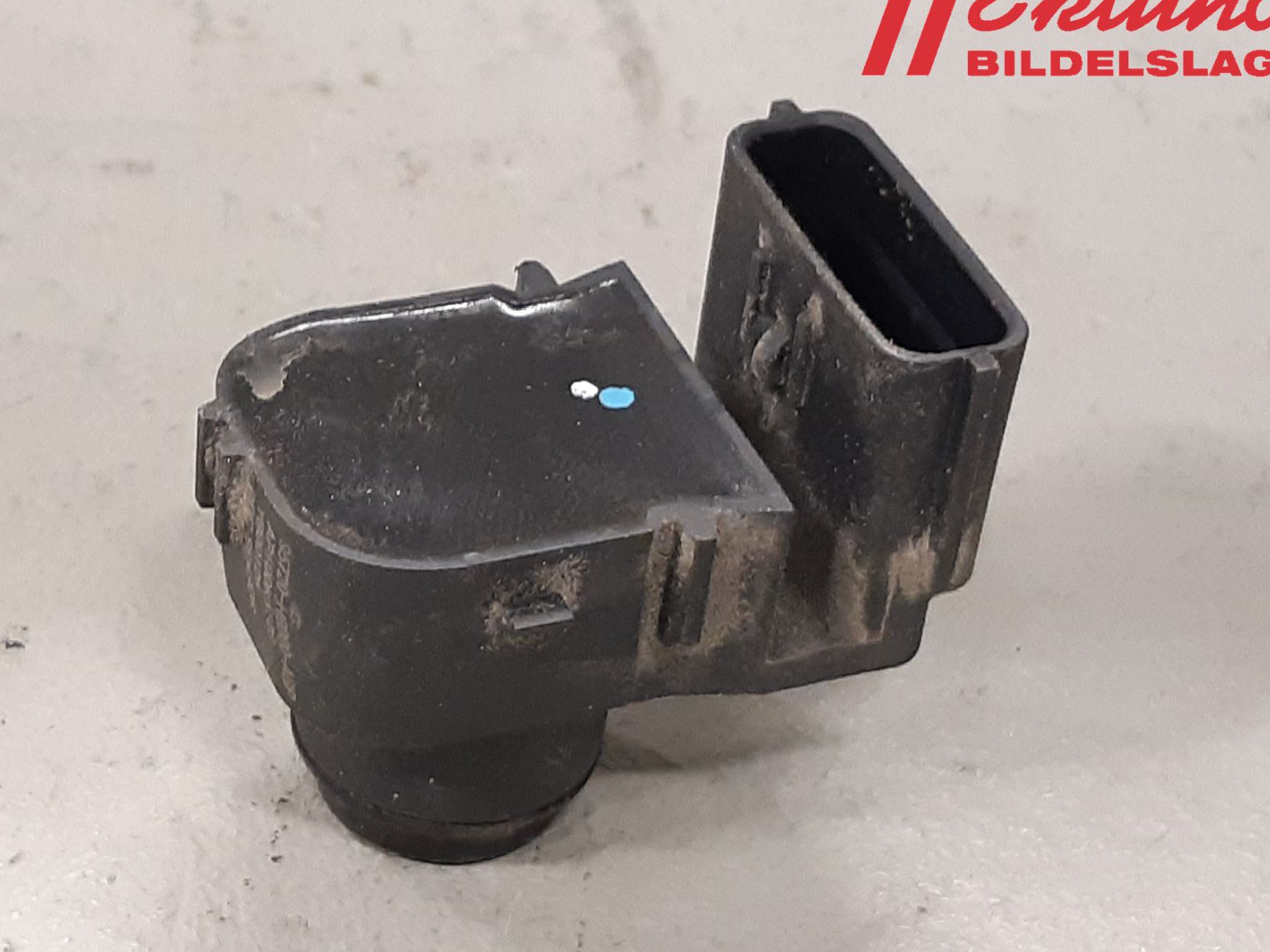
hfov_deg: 55.1
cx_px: 539
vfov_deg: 42.8
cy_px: 547
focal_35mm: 33
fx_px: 1211
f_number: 1.7
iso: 250
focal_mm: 3.93
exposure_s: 1/50
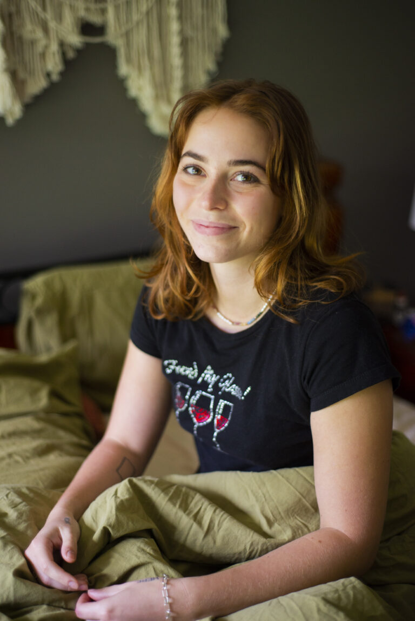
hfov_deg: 27.0
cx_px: 208
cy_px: 310
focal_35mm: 50
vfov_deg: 39.6
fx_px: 863
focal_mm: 50
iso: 500
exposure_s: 1/500
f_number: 2.2
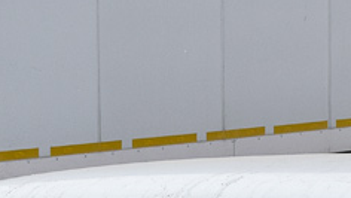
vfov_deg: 5.0
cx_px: 375
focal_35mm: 240
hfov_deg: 8.9
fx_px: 2235
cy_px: 366
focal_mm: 30
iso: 400
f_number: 7.1
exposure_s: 1/640
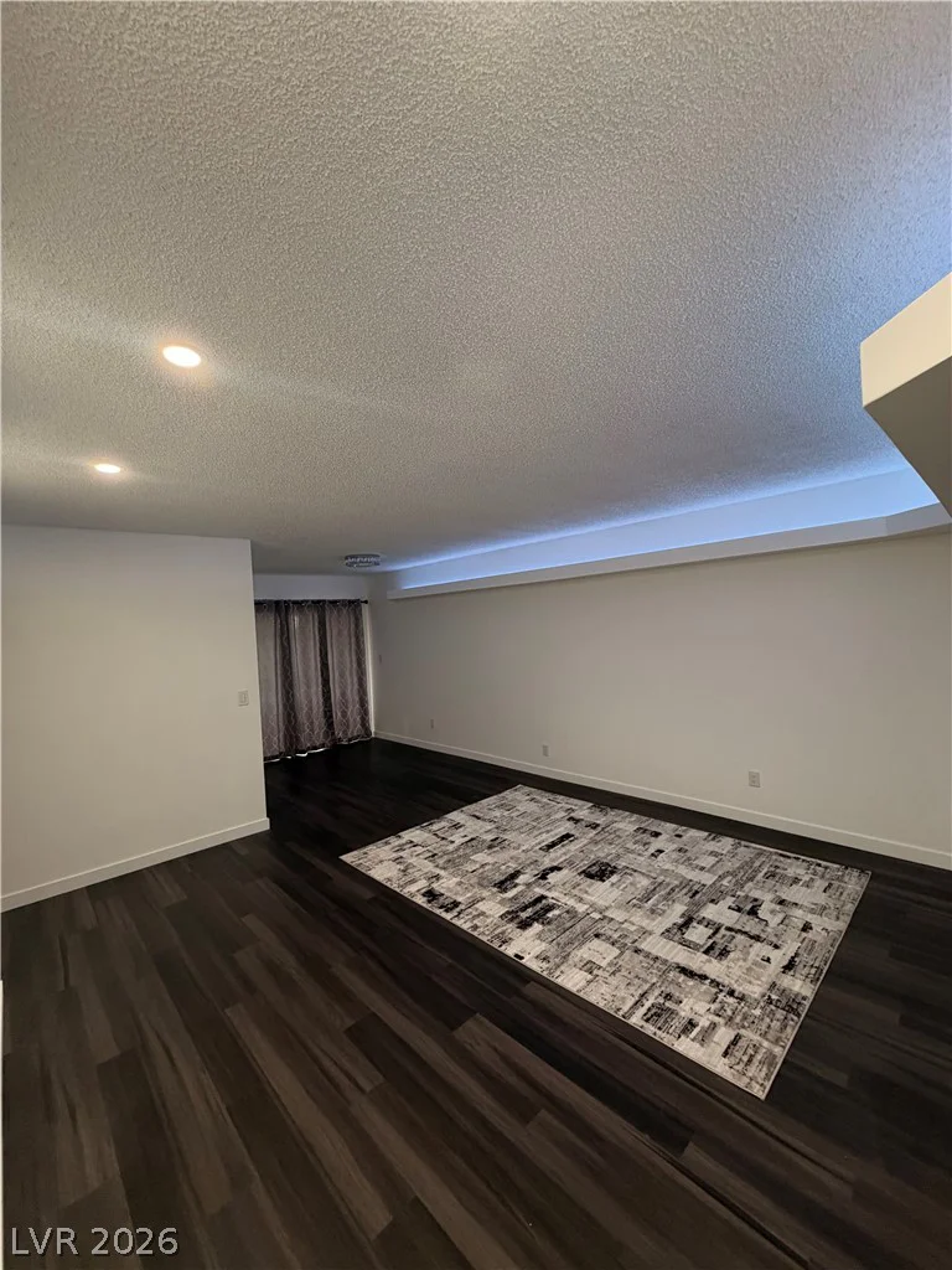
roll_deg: +3.3
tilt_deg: -0.6
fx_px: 513
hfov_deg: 85.7
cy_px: 635
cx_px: 476
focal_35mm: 14
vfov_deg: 102.1
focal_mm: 2.22
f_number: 2.2
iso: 250
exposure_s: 1/60
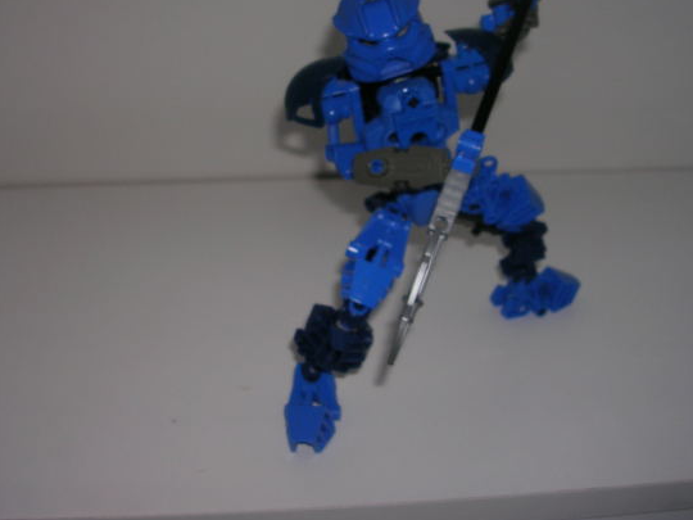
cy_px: 231
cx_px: 345
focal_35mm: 45
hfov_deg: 42.1
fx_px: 901
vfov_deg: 32.2
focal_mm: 5.8
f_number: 2.8
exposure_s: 1/60.1
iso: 50
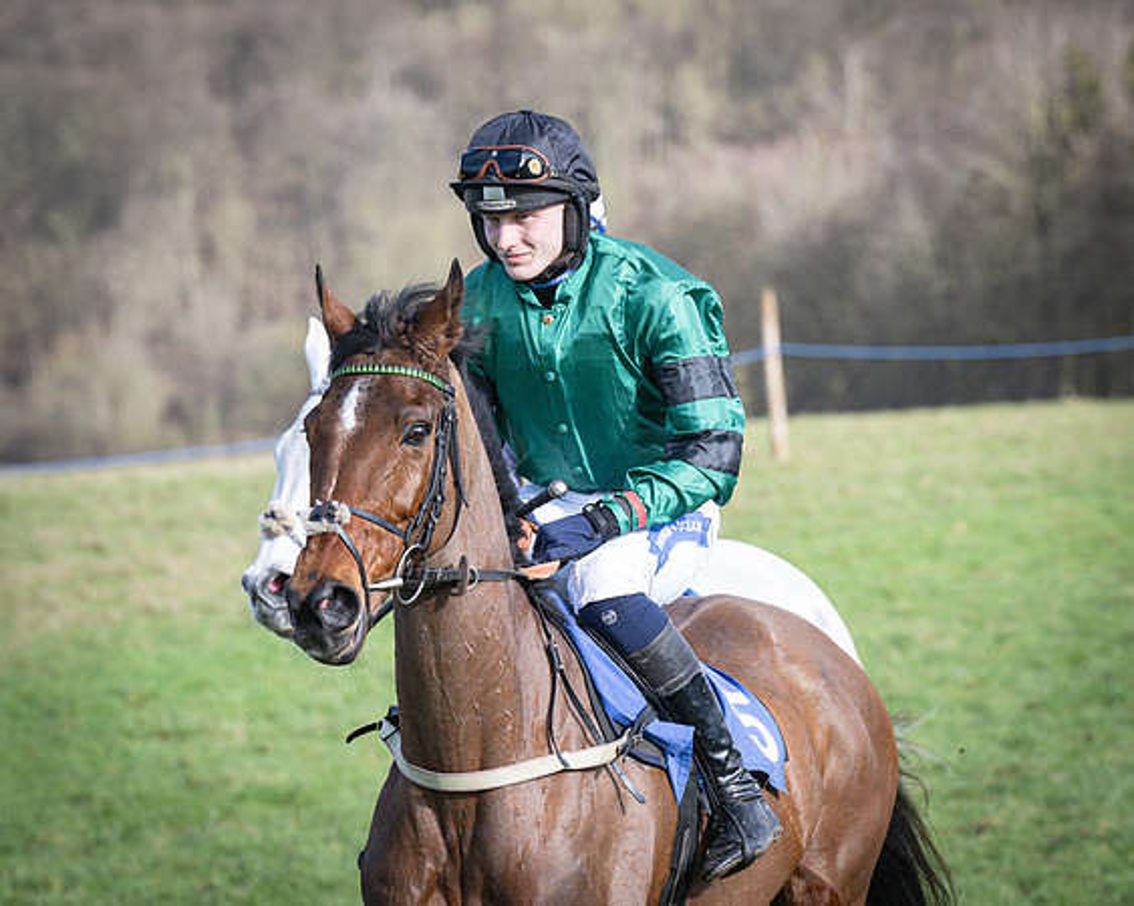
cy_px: 453
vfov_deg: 6.1
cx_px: 572
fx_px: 8507
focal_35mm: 254
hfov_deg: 7.6
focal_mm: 150
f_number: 5
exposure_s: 1/800
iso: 400
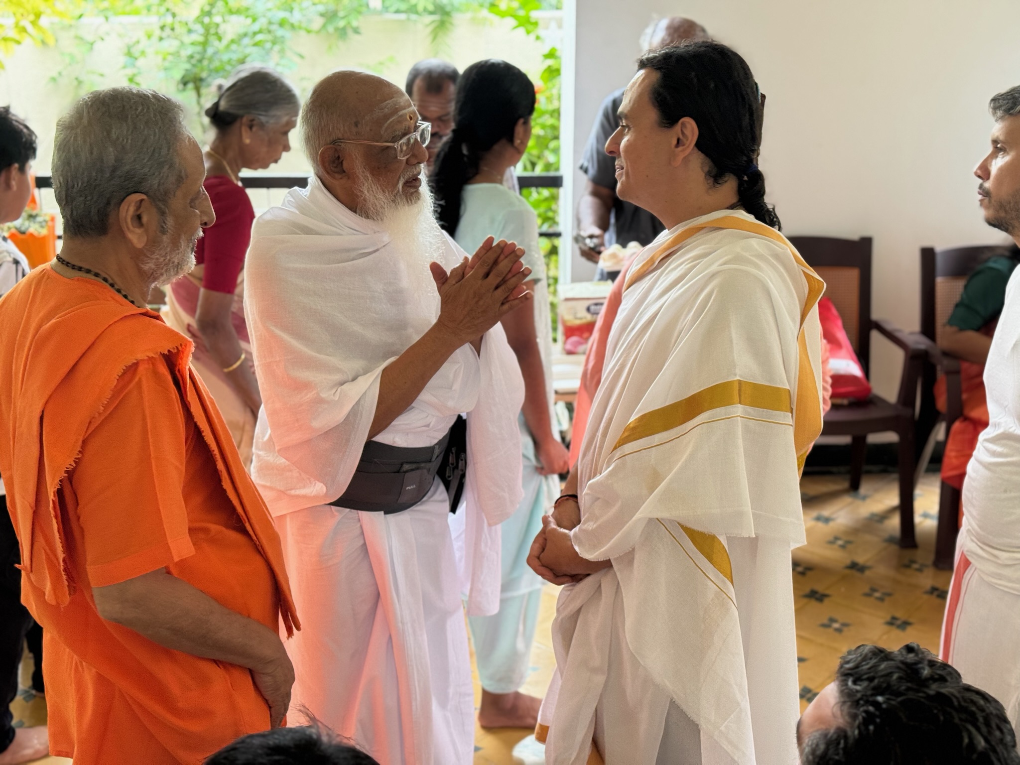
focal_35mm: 48
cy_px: 382
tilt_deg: -18.0
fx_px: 1414
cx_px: 510
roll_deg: -0.2
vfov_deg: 30.3
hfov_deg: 39.7
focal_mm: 6.76
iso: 100
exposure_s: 1/60
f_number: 1.78
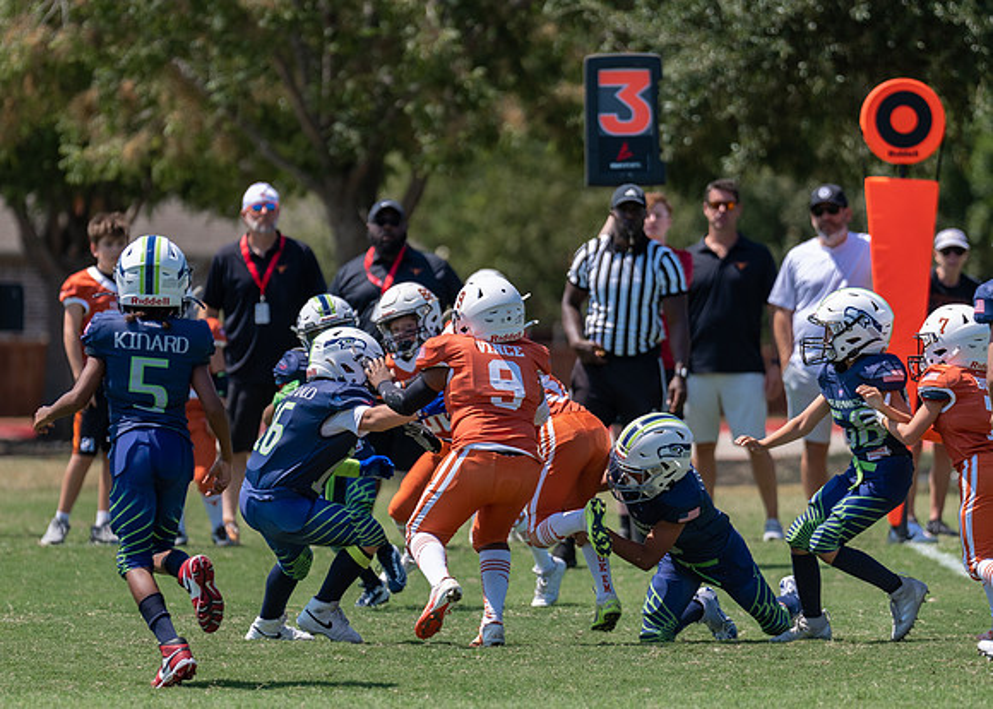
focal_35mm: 364
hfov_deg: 5.5
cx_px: 486
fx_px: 10273
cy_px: 435
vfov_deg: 4.0
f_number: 3.2
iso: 100
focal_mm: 200
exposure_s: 1/1600
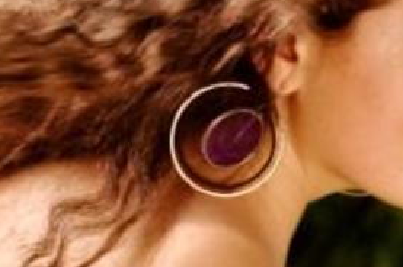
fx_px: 2909
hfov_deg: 7.9
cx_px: 180
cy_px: 45
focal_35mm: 260
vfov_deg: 5.3
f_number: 5.6
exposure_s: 1/100
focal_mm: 75
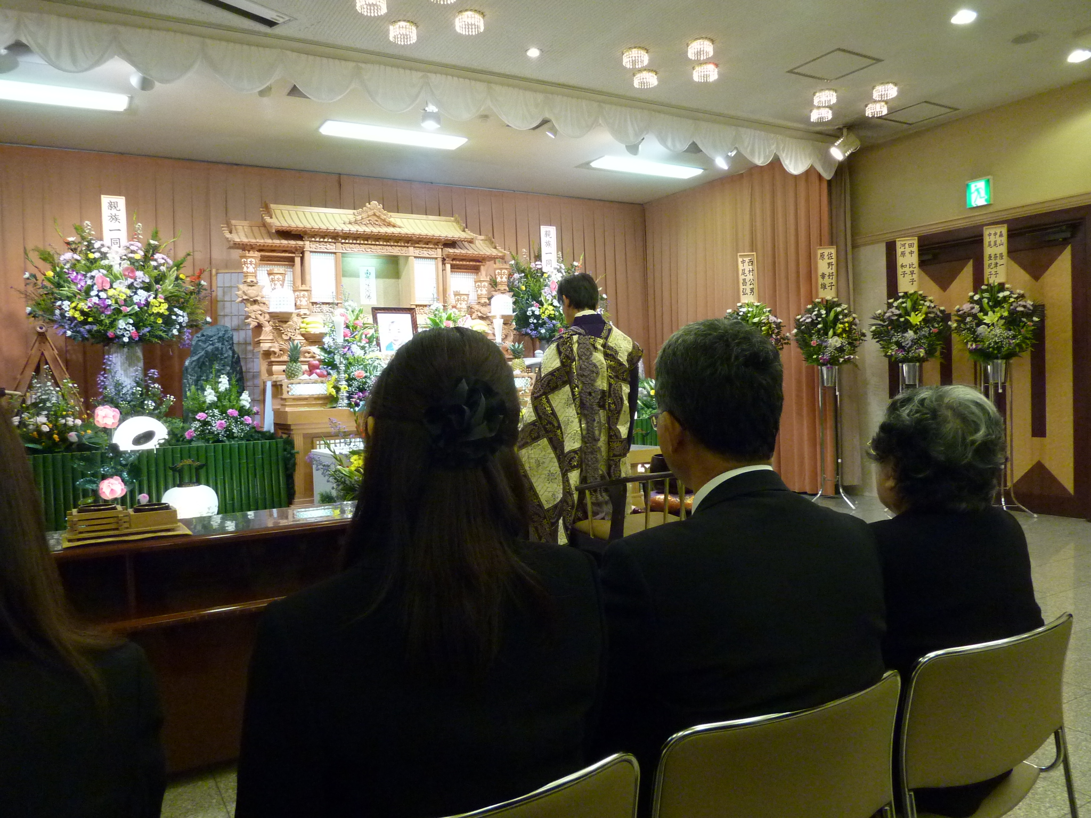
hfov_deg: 69.4
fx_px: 788
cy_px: 409
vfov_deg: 54.9
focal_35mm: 25
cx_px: 546
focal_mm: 4.1
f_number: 3.3
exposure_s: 1/30
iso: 400
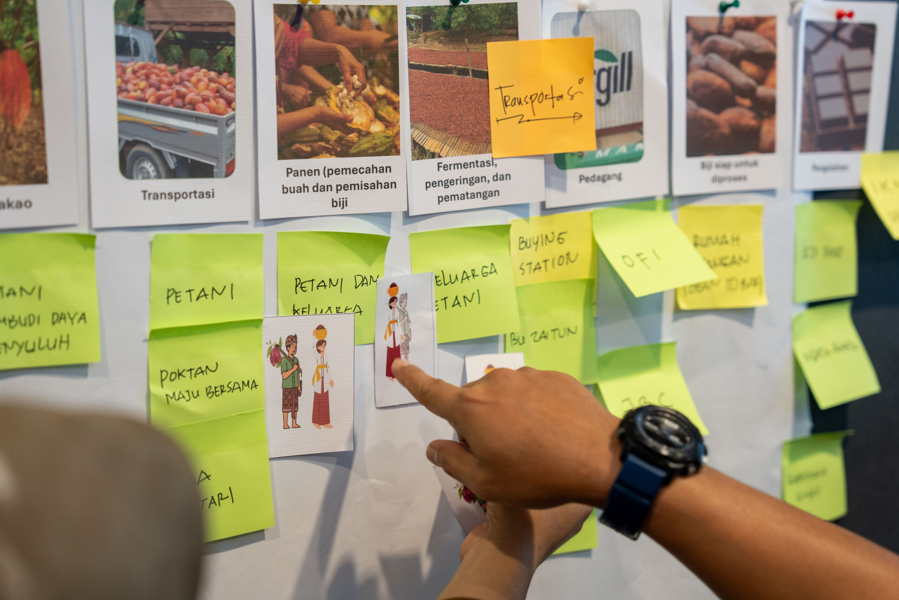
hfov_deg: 28.8
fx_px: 1748
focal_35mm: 70
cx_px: 450
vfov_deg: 19.5
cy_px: 300
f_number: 2.8
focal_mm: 70
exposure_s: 1/100
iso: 1600
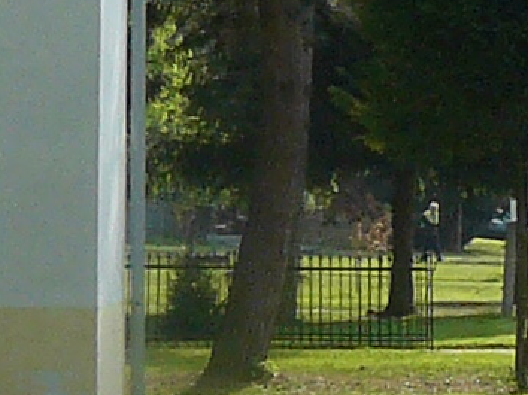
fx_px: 4939
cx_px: 544
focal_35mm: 324
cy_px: 64
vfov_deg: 4.6
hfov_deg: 6.1
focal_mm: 6.1
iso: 100
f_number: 5
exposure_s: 1/200
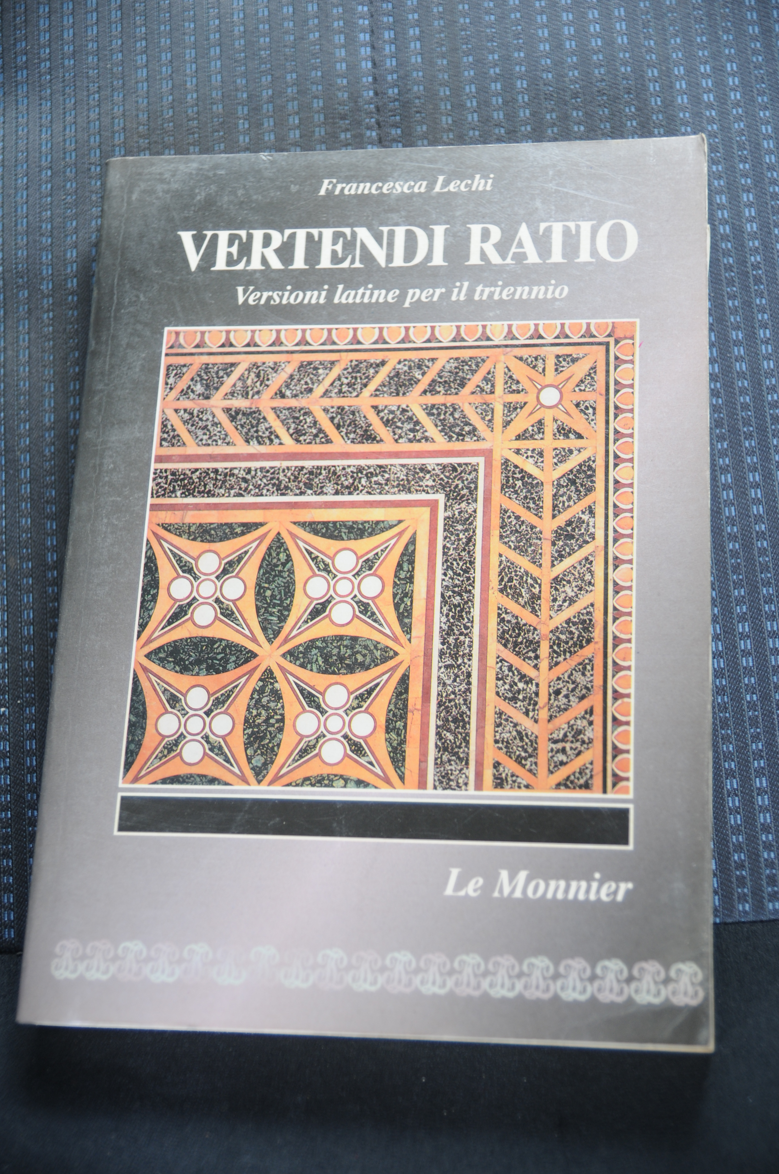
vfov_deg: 35.1
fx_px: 1855
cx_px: 390
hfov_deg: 23.7
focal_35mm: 57
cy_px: 587
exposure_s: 1/30
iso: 200
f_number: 2.8
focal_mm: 38
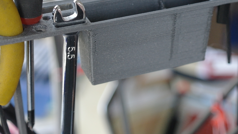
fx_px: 574
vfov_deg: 13.2
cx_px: 127
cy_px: 24
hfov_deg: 23.4
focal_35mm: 91
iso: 320
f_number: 4
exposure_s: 1/45
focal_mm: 25
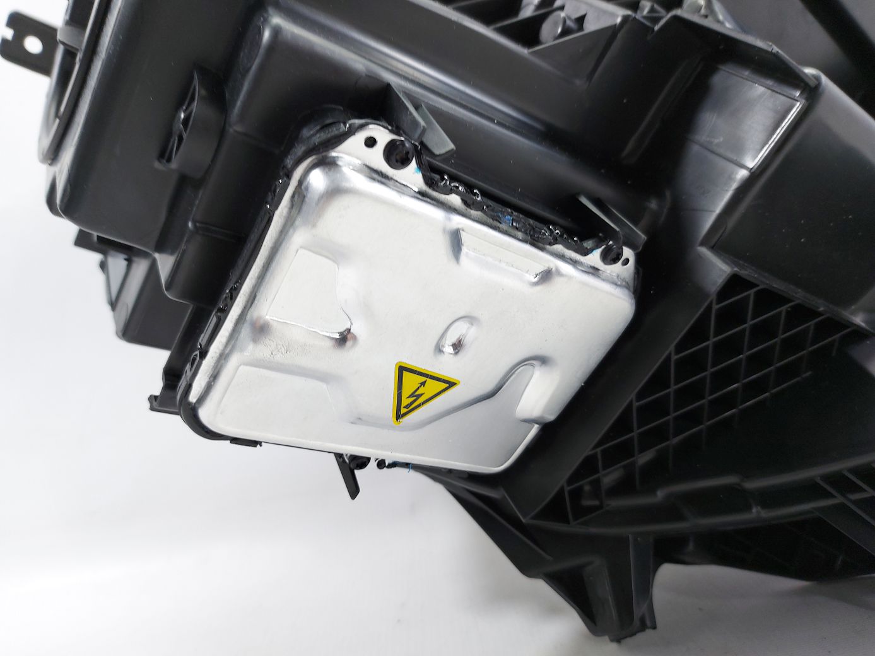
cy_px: 328
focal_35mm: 24
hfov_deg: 71.6
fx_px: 607
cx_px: 438
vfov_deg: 56.8
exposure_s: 1/50
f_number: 1.8
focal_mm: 5.23
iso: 80
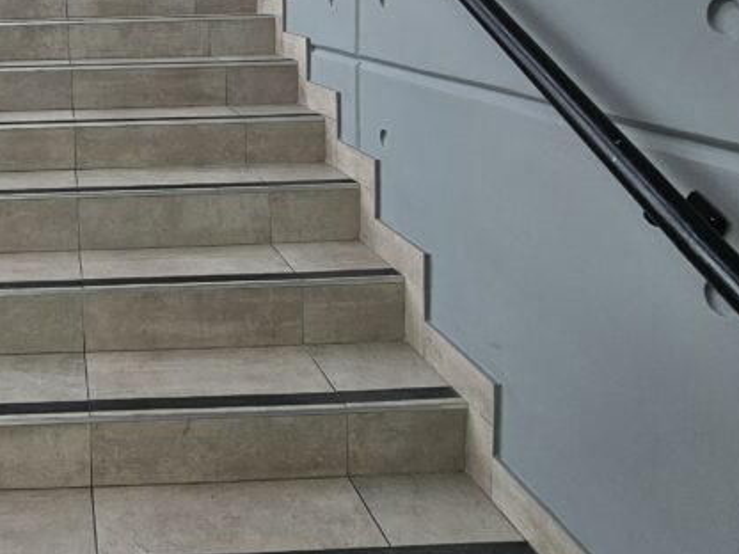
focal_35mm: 32
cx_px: 69
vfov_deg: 39.6
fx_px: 683
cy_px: 18
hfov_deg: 50.2
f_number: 2.2
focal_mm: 2.2
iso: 50
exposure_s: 1/126
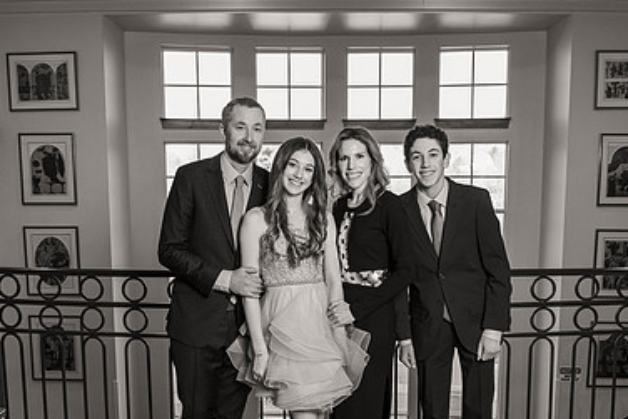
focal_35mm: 39
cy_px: 281
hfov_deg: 49.5
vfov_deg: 33.9
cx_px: 320
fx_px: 681
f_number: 5.6
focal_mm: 24
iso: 800
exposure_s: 1/125
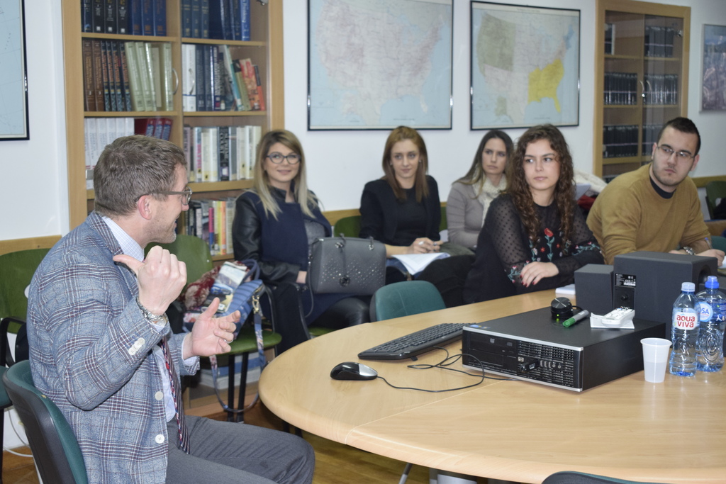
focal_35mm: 52
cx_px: 363
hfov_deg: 37.8
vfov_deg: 25.8
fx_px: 1059
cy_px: 242
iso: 1000
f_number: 4.5
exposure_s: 1/60
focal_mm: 35
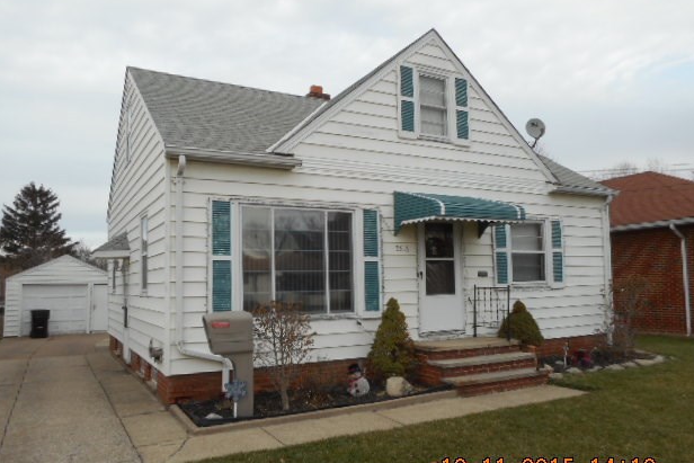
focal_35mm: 27
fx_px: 521
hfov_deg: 67.4
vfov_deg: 47.9
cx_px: 338
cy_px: 256
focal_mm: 4.5
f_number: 3.7
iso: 80
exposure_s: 1/250
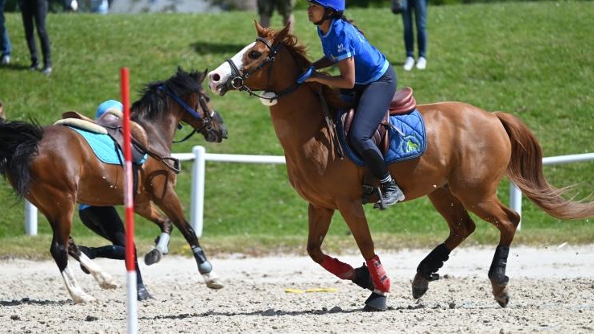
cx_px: 294
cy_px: 152
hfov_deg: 5.6
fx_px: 6079
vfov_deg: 3.1
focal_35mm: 386
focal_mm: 340
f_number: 5.3
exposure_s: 1/1250
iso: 280
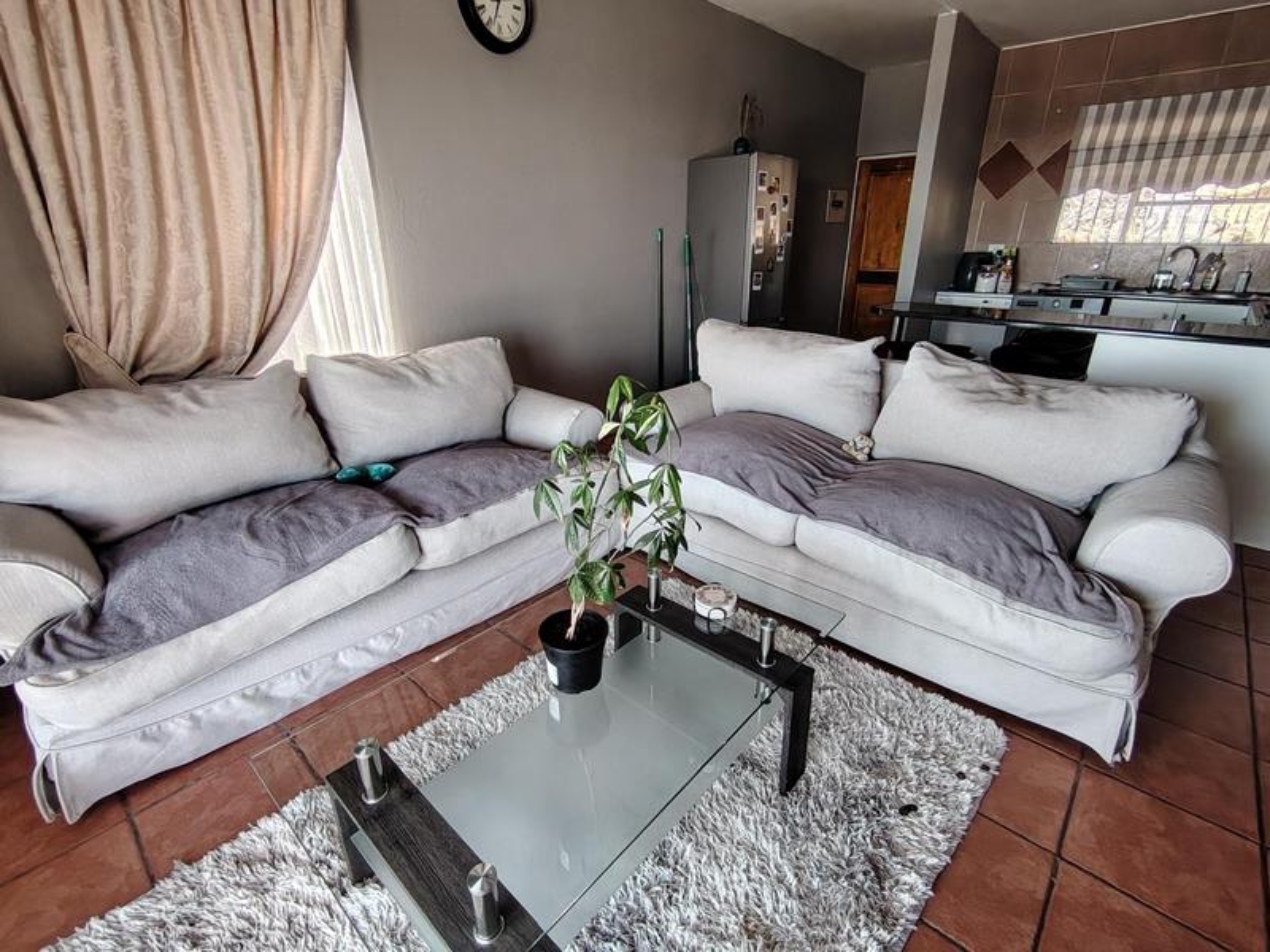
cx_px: 635
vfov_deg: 74.7
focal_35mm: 17
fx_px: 624
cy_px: 476
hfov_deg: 91.0
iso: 120
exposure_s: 1/50
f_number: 2.2
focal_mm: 1.42
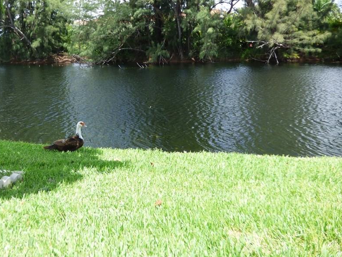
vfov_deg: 33.4
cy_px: 91
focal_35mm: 43
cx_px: 121
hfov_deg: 43.4
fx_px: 425
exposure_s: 1/400
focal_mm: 5.78
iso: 100
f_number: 3.4
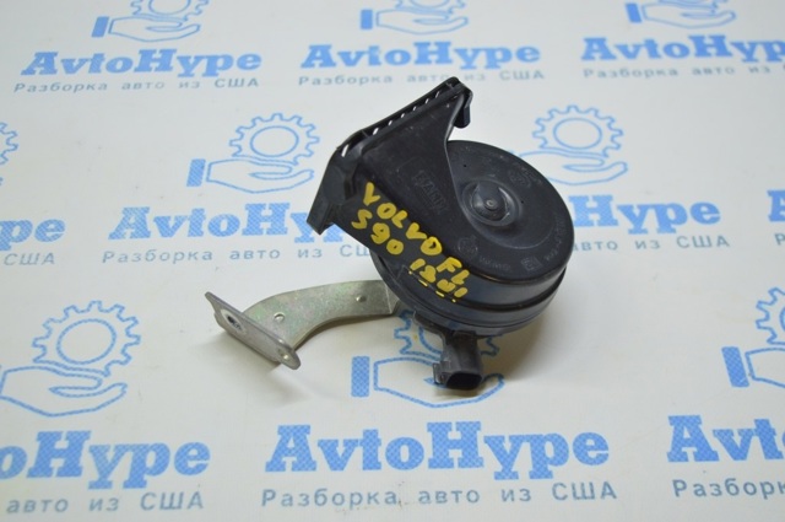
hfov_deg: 41.2
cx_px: 392
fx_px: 1045
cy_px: 261
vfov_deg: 28.0
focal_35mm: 48
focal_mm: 32
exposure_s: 1/40
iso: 400
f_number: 4.5
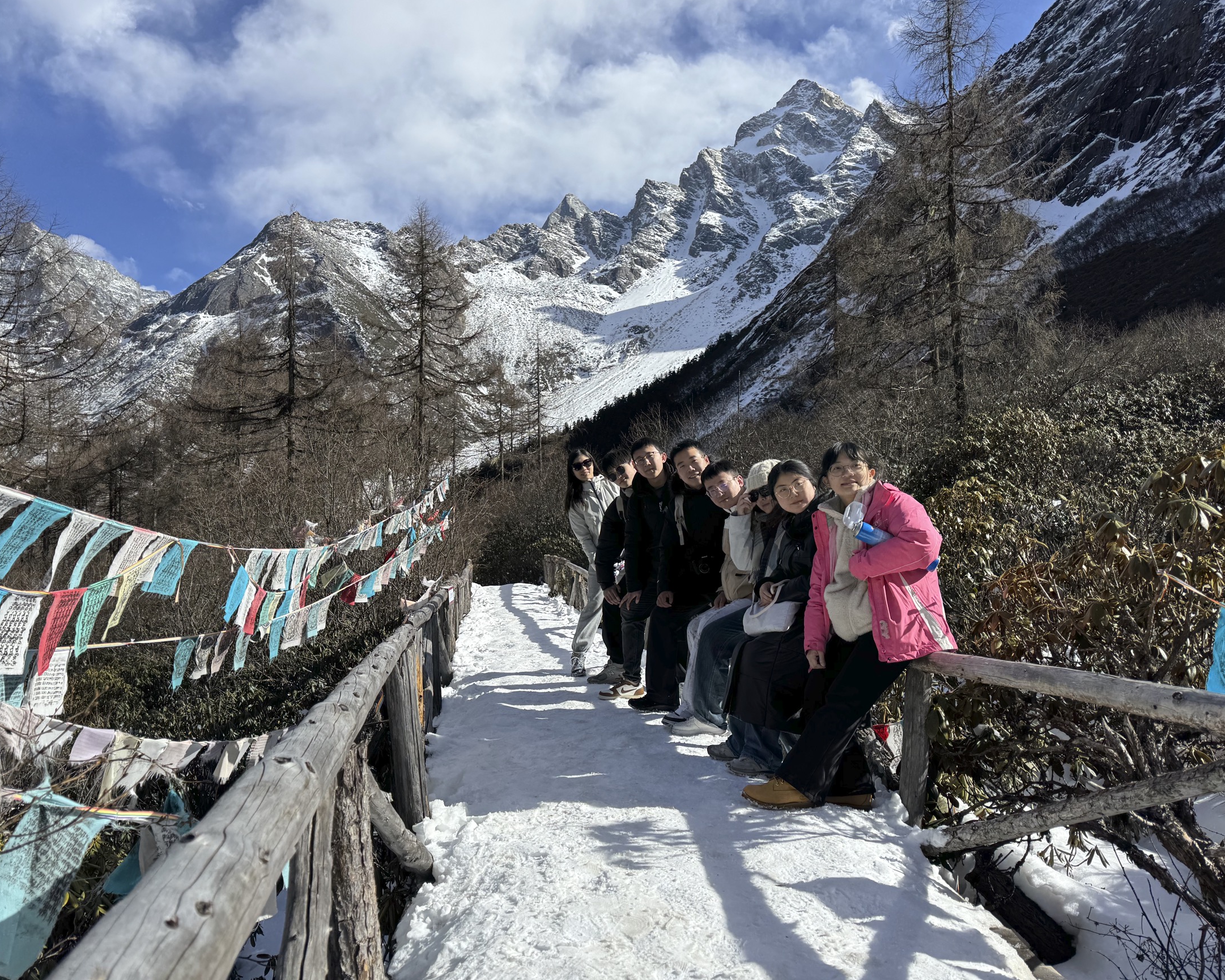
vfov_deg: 54.9
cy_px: 472
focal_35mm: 26
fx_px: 943
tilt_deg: +4.9
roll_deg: +0.6
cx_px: 556
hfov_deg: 65.9
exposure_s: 1/4310
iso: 80
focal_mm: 6.76
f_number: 1.78
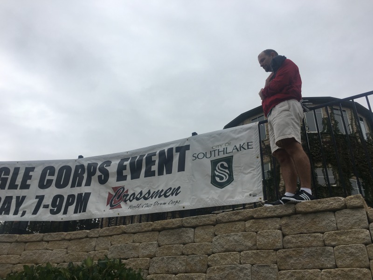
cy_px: 140
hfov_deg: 61.7
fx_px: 312
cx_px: 186
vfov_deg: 48.2
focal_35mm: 29
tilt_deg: +31.1
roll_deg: -2.4
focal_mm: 4.15
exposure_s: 1/2404
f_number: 2.2
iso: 25
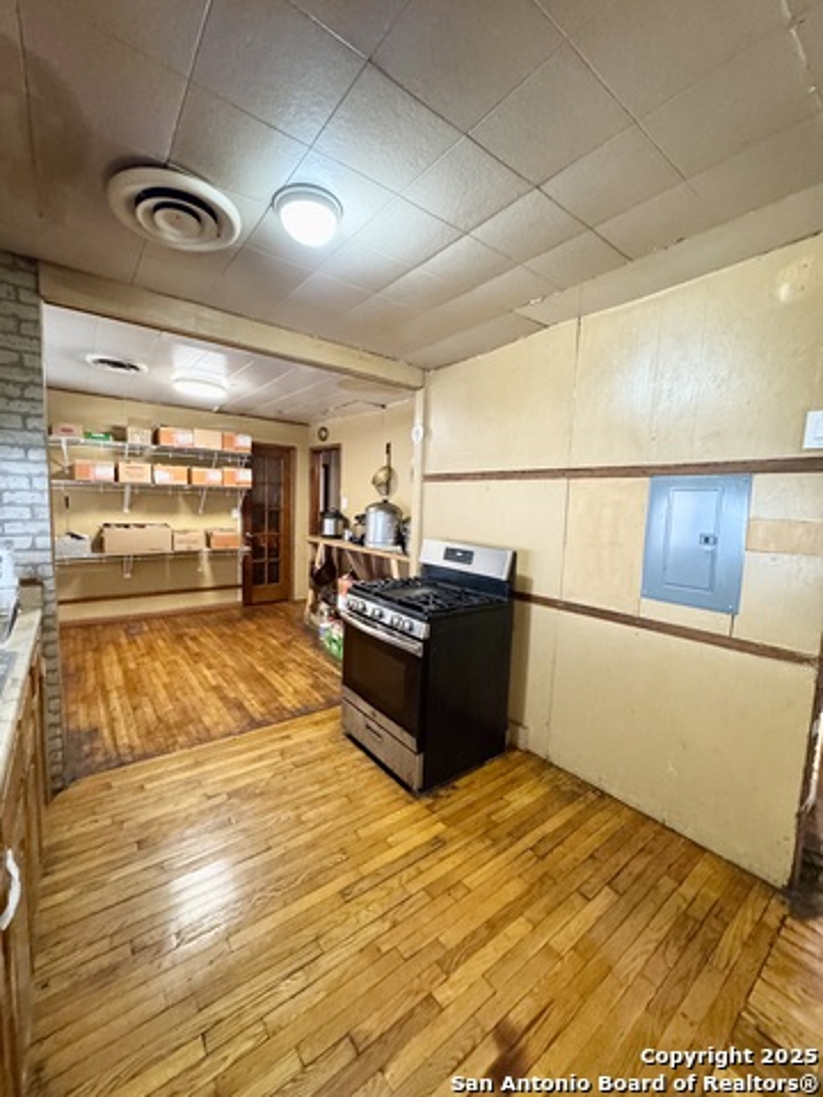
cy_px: 548
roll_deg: -1.3
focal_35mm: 14
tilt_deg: -6.7
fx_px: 444
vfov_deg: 102.1
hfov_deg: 85.7
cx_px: 412
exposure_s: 1/60
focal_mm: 2.22
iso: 1000
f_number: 2.2
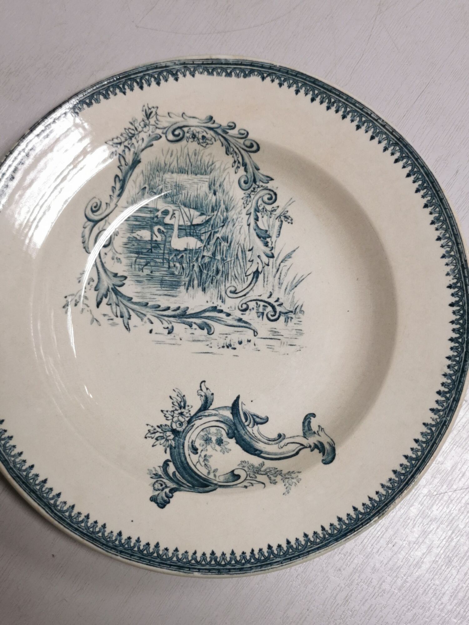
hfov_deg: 31.5
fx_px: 831
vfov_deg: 41.2
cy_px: 312
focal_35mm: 46
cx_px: 234
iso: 100
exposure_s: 1/100
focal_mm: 5.58
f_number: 1.8
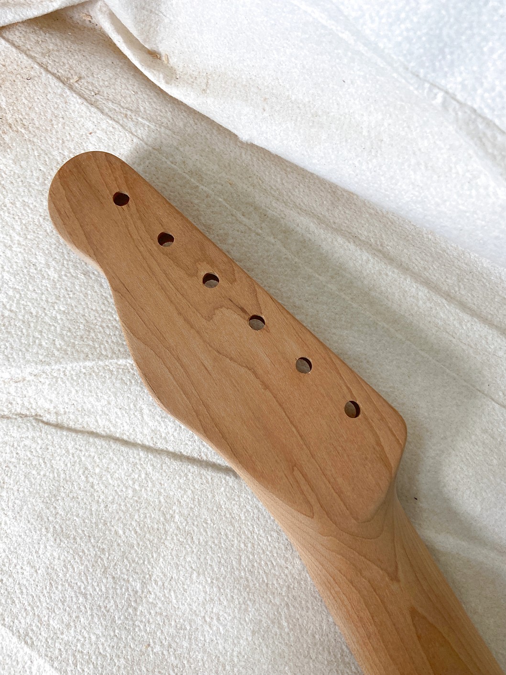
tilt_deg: -77.1
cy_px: 338
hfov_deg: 53.1
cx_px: 253
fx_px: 507
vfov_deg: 67.3
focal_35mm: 26
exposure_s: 1/120
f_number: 1.8
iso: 80
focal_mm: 4.25
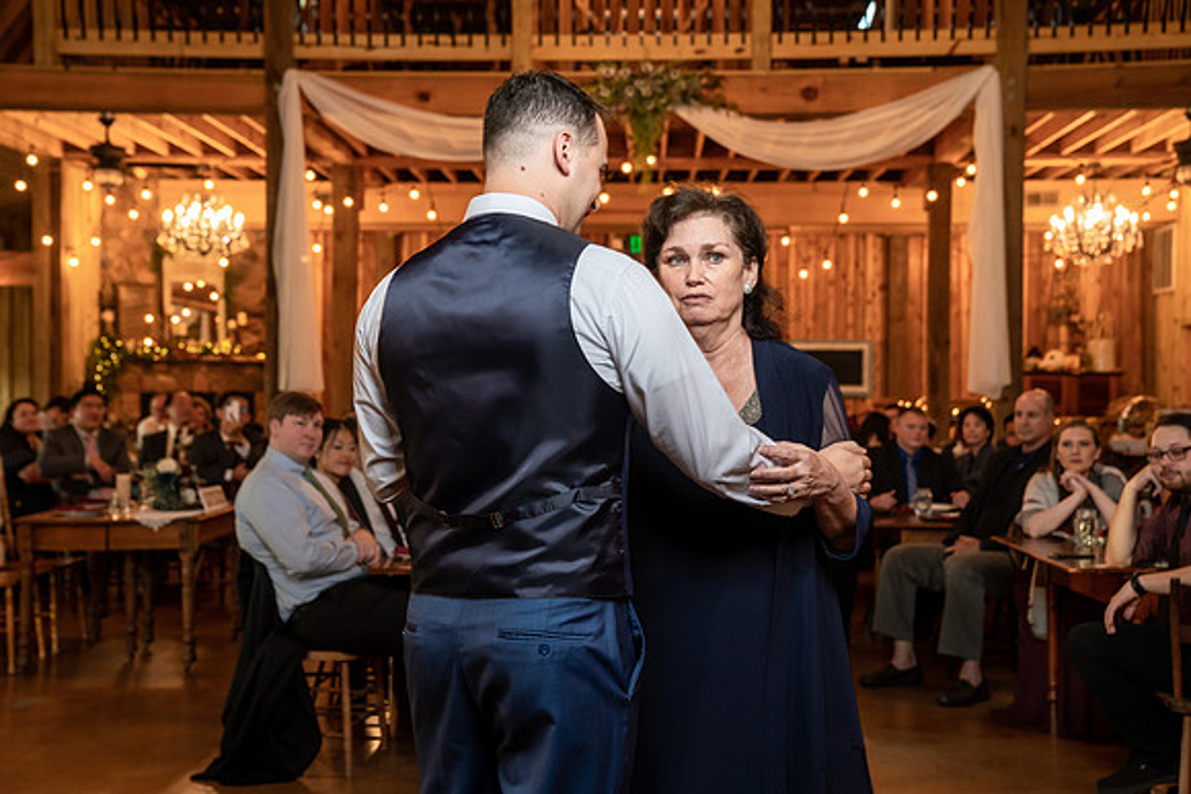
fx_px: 1523
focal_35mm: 46
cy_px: 397
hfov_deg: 42.7
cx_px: 596
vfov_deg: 29.2
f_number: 4
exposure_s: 1/100
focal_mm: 46
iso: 2000
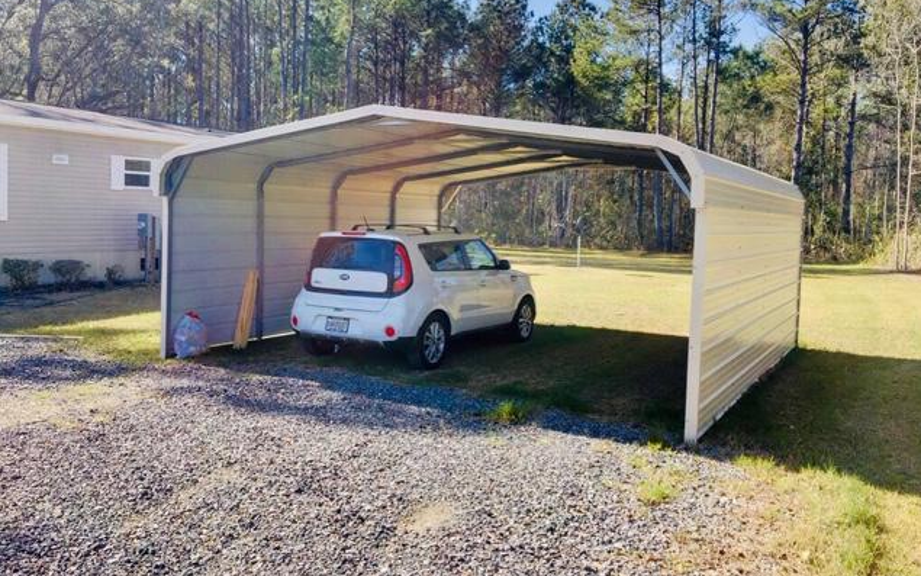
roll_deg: -0.9
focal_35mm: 31
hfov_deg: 61.2
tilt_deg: -2.0
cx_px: 463
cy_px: 260
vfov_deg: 40.6
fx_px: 778
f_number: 2.2
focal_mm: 4.15
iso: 25
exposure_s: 1/569
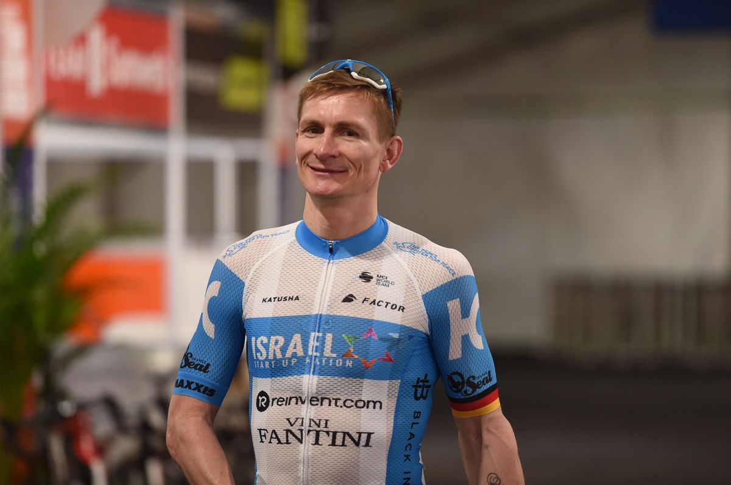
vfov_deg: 6.8
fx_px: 4056
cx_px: 366
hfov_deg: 10.3
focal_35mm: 200
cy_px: 242
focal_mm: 200
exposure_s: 1/400
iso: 2800
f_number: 2.8
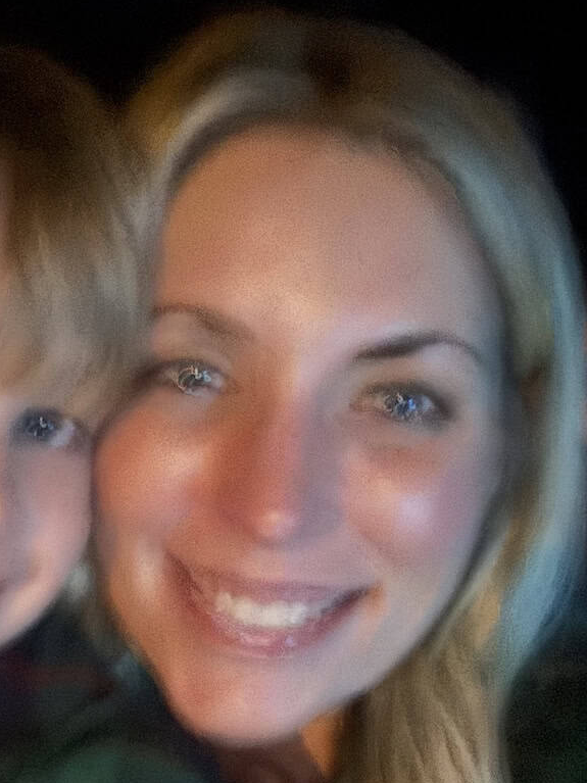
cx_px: 72
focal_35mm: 48
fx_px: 1086
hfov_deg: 29.2
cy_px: 575
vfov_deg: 38.8
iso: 2500
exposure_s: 1/4
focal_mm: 2.7
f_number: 1.9
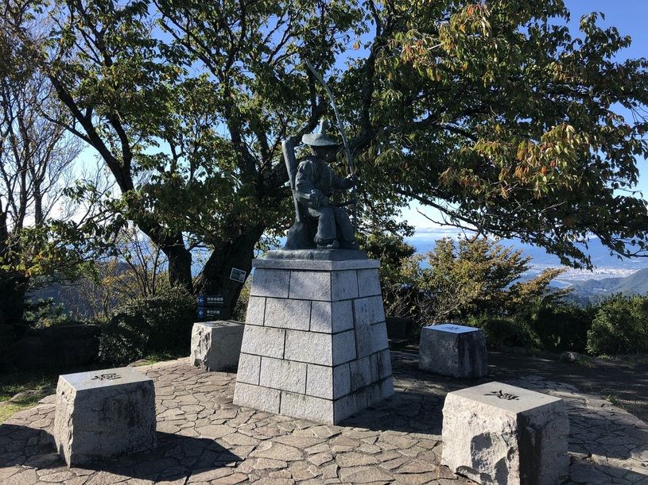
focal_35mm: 28
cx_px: 324
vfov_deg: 49.7
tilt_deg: +2.4
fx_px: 524
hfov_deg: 63.5
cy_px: 242
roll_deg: -0.6
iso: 20
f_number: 1.8
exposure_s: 1/800
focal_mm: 3.99
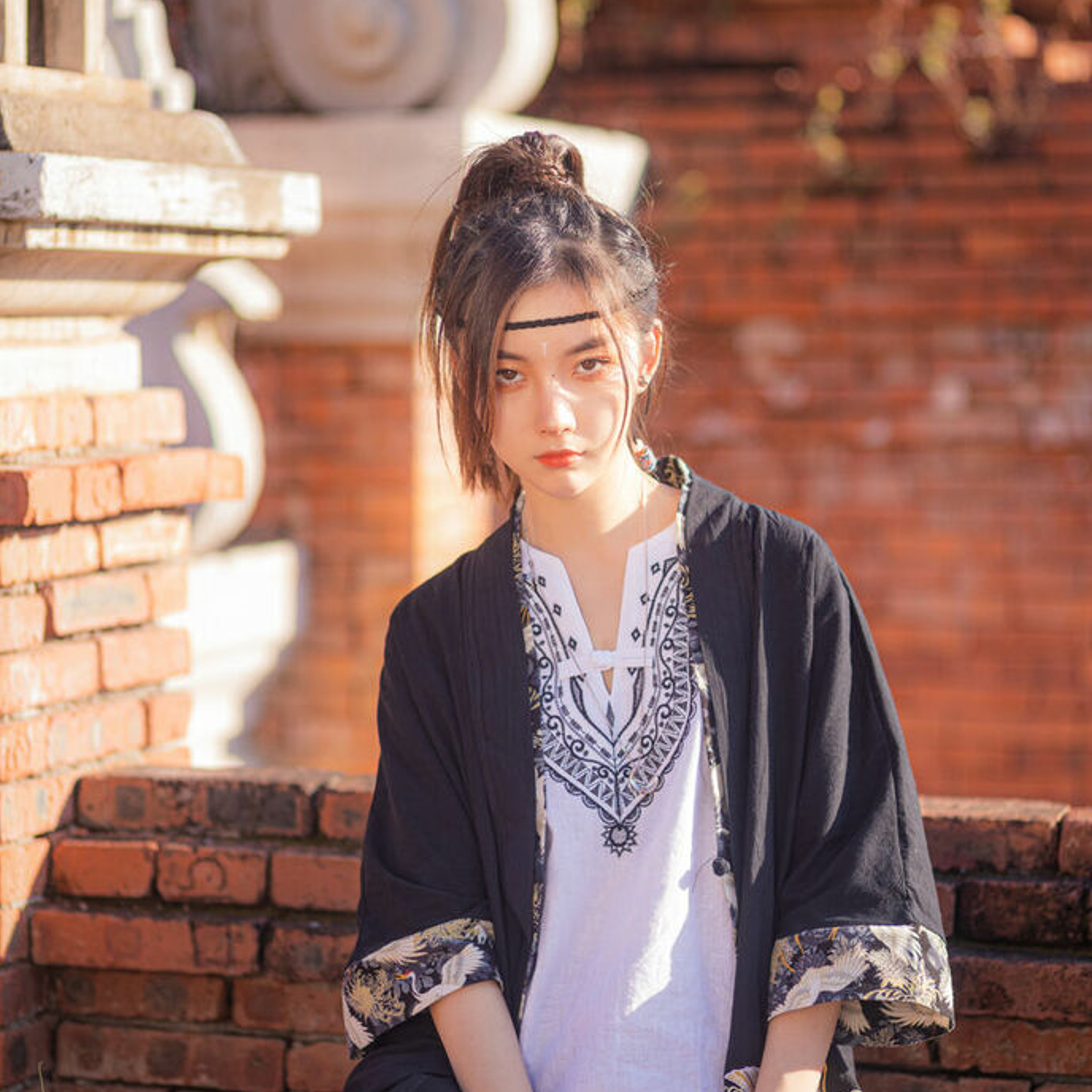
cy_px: 549
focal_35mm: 109
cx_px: 503
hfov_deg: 16.0
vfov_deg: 16.0
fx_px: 3890
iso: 100
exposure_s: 1/800
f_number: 2.2
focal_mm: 85
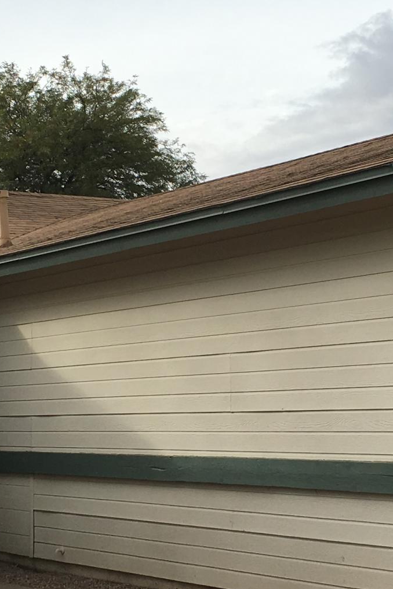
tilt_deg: +2.8
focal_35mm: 89
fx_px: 1457
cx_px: 212
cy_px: 317
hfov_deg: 15.4
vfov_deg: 22.9
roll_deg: +1.1
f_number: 2.2
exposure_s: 1/1538
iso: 25
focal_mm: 4.15
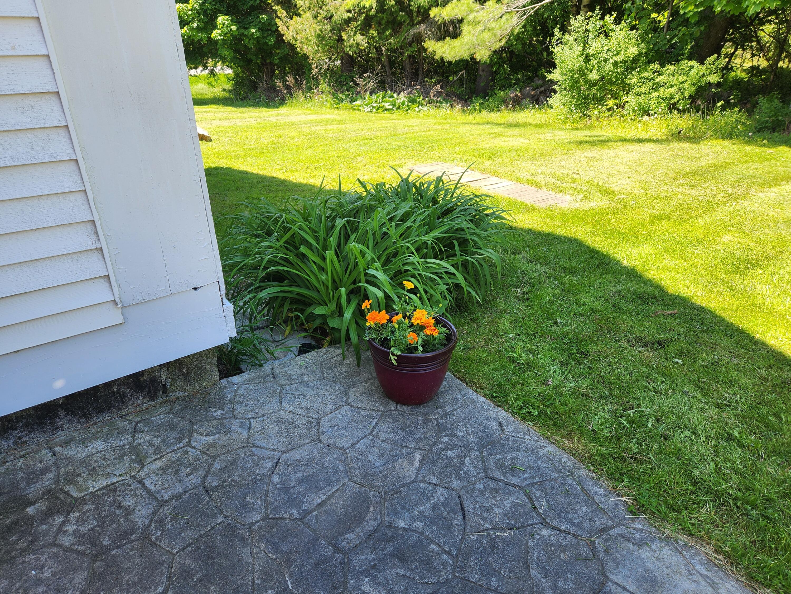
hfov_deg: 73.9
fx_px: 526
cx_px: 396
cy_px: 297
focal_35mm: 23
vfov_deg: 58.9
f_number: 1.8
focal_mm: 5.4
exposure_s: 1/301
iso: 20
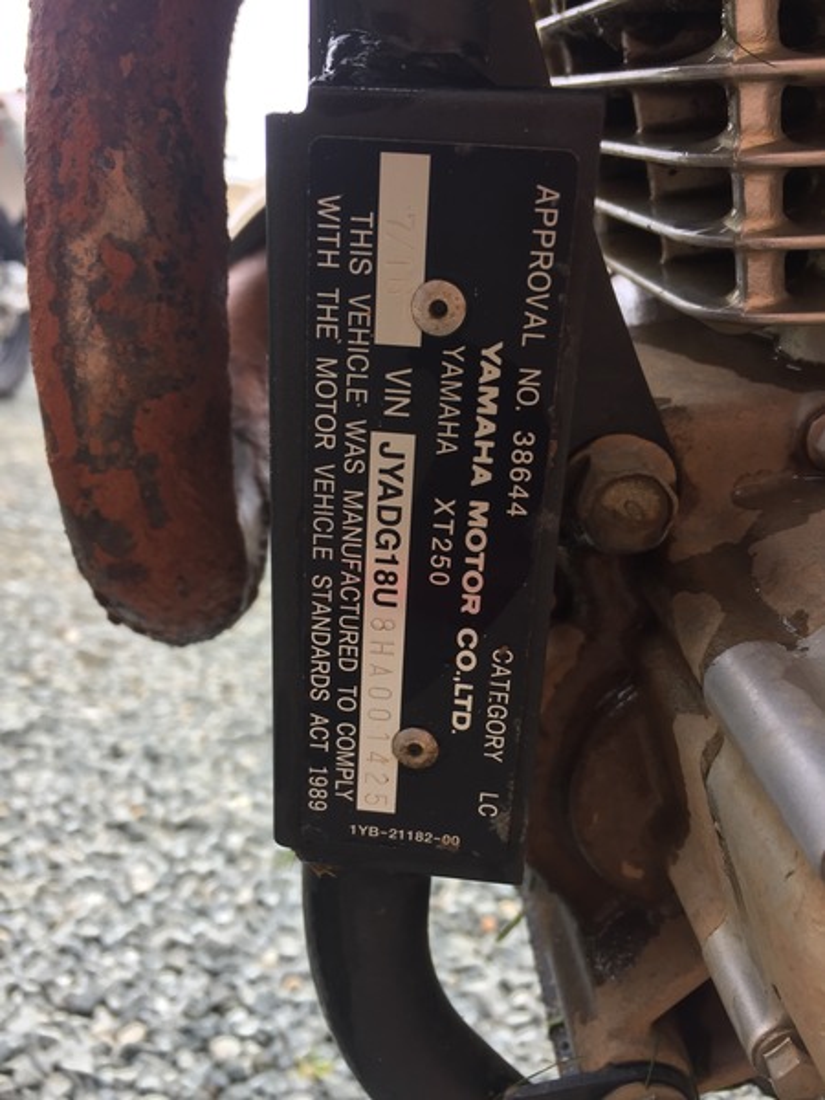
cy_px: 550
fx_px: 922
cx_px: 412
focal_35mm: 29
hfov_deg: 48.2
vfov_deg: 61.7
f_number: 2.2
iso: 40
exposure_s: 1/100
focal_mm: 4.15
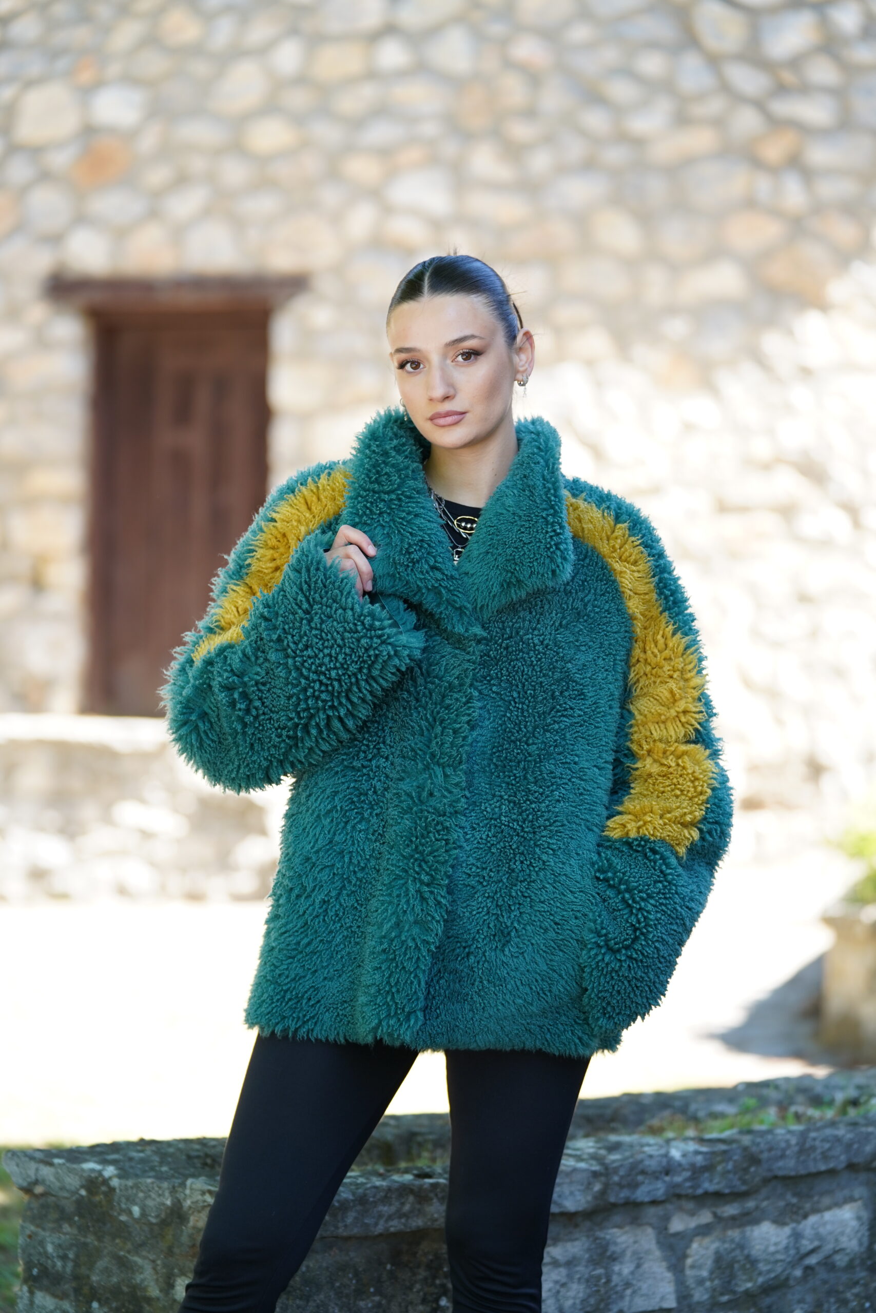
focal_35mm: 104
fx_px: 3795
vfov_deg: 19.6
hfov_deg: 13.2
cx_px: 438
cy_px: 656
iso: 320
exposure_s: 1/320
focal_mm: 104
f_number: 2.8
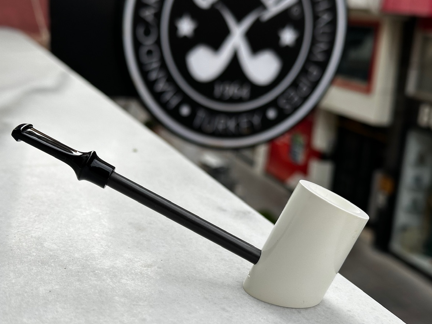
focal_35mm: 52
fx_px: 649
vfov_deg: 28.0
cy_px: 171
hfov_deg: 36.8
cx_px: 206
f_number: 1.78
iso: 64
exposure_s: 1/2203
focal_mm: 6.86
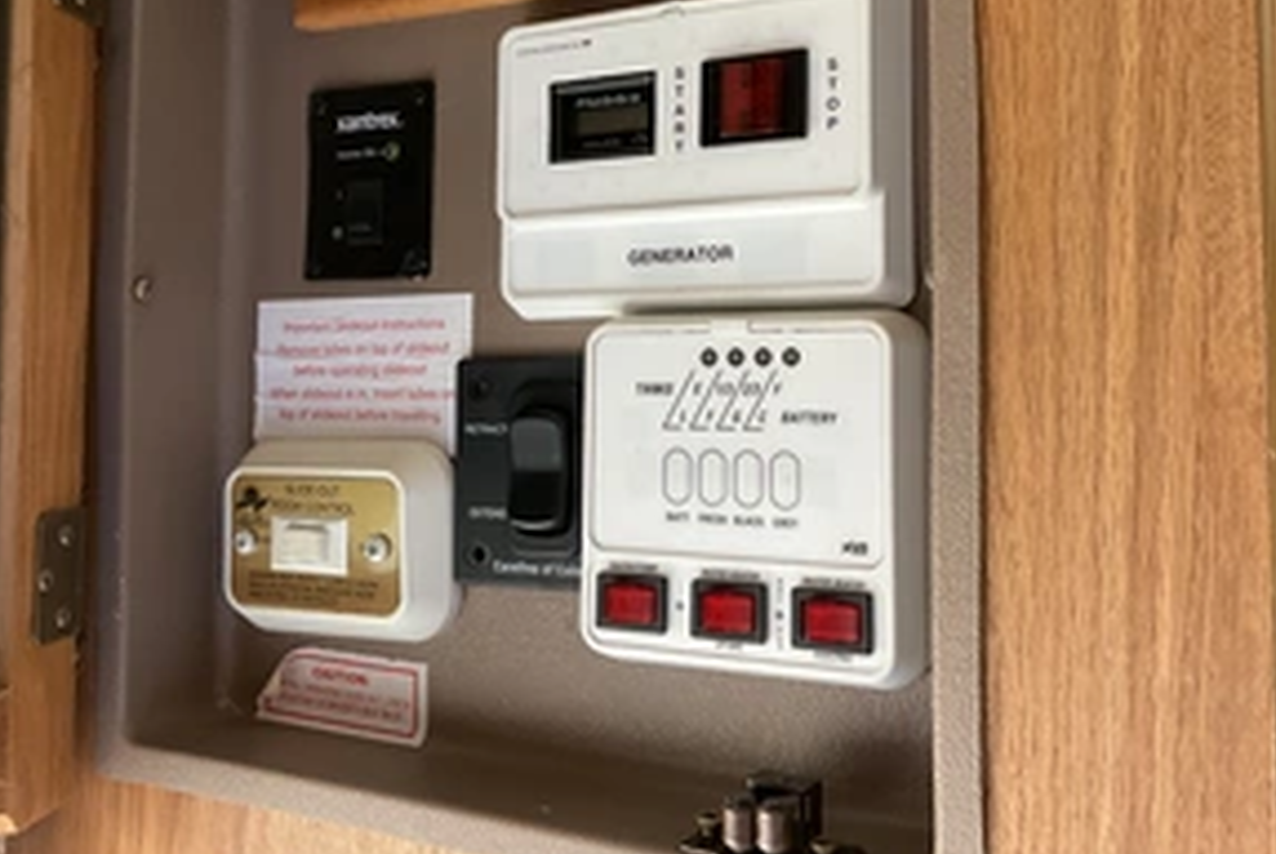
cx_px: 569
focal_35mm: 42
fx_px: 1490
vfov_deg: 31.6
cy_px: 267
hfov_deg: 46.3
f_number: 1.8
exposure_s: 1/60
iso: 100
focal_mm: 3
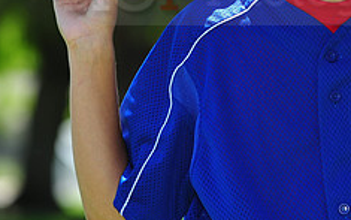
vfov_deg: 3.0
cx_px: 309
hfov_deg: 4.8
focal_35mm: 440
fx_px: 4210
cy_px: -19
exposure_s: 1/400
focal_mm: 175
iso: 200
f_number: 5.6
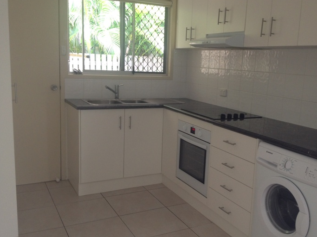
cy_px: 125
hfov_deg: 45.6
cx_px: 182
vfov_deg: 35.1
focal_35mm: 41
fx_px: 375
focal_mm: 4.28
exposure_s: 1/20
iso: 100
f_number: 2.4
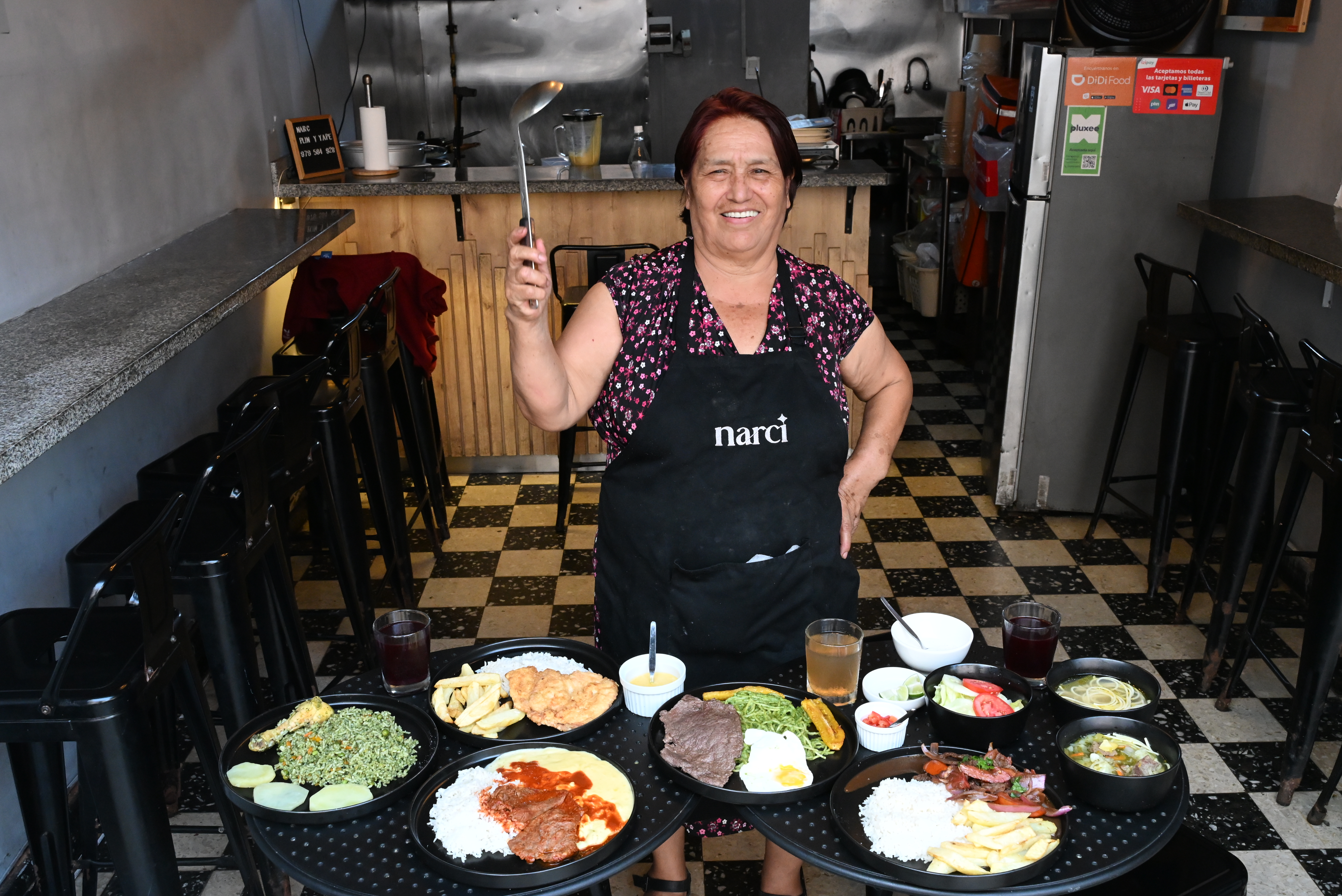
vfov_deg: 38.4
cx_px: 671
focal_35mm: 34
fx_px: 1287
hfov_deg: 55.1
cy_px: 448
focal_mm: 34.5
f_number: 11
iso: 5000
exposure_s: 1/80
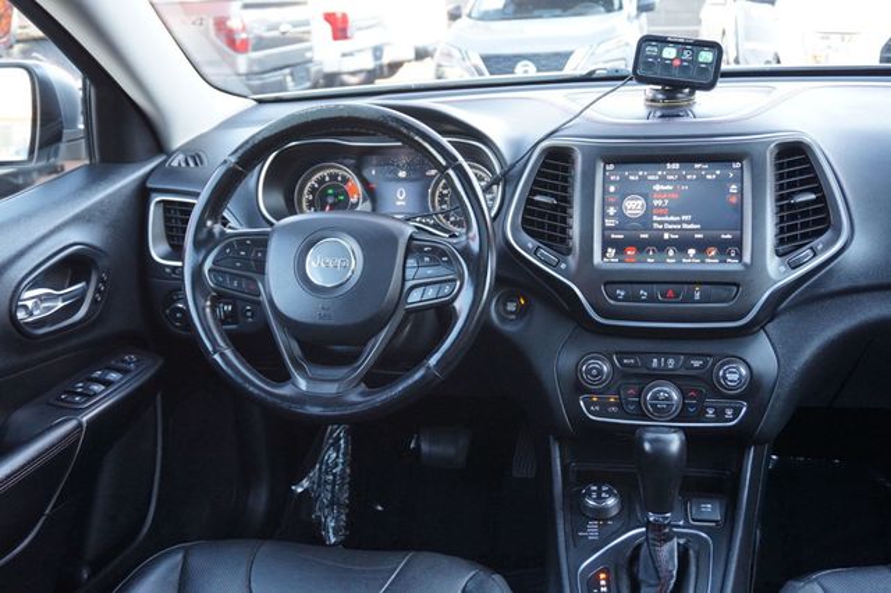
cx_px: 446
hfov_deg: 53.2
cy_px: 296
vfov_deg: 36.8
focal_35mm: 36
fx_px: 891
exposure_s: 1/60
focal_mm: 24
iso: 640
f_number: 4.5
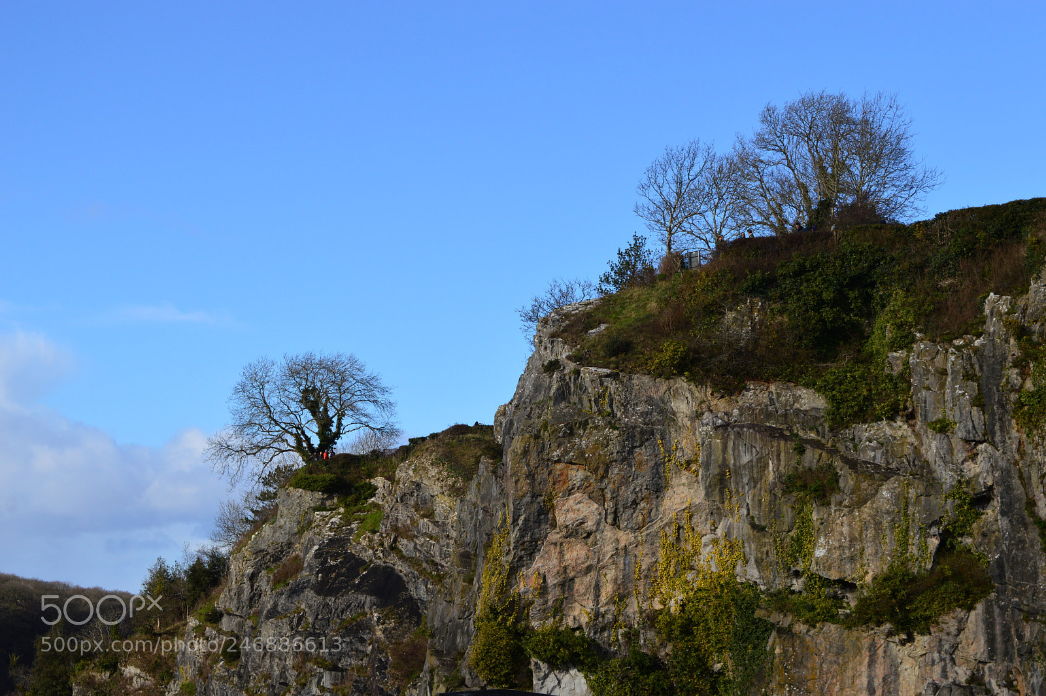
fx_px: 2395
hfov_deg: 24.6
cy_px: 348
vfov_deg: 16.5
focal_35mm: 82
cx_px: 523
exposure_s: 1/400
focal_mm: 55
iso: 200
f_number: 10
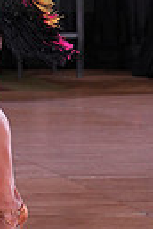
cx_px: -150
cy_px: -46
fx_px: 2002
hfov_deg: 4.3
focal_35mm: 314
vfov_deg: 6.5
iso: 1600
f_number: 4
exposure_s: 1/400
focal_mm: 70
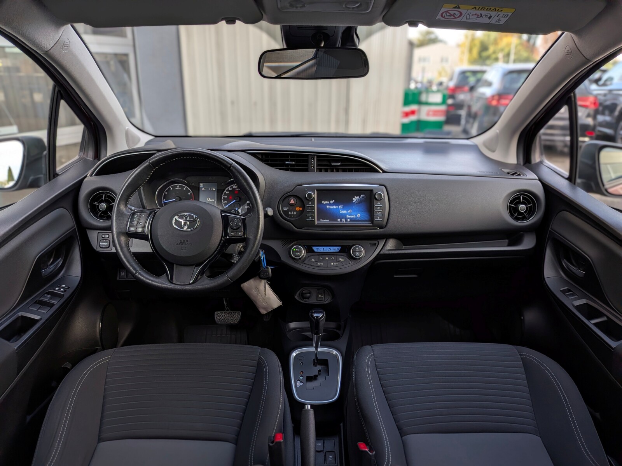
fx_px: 431
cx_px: 311
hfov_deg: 71.6
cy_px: 233
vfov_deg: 56.8
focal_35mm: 24
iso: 30
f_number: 1.7
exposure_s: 1/141
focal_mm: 4.53
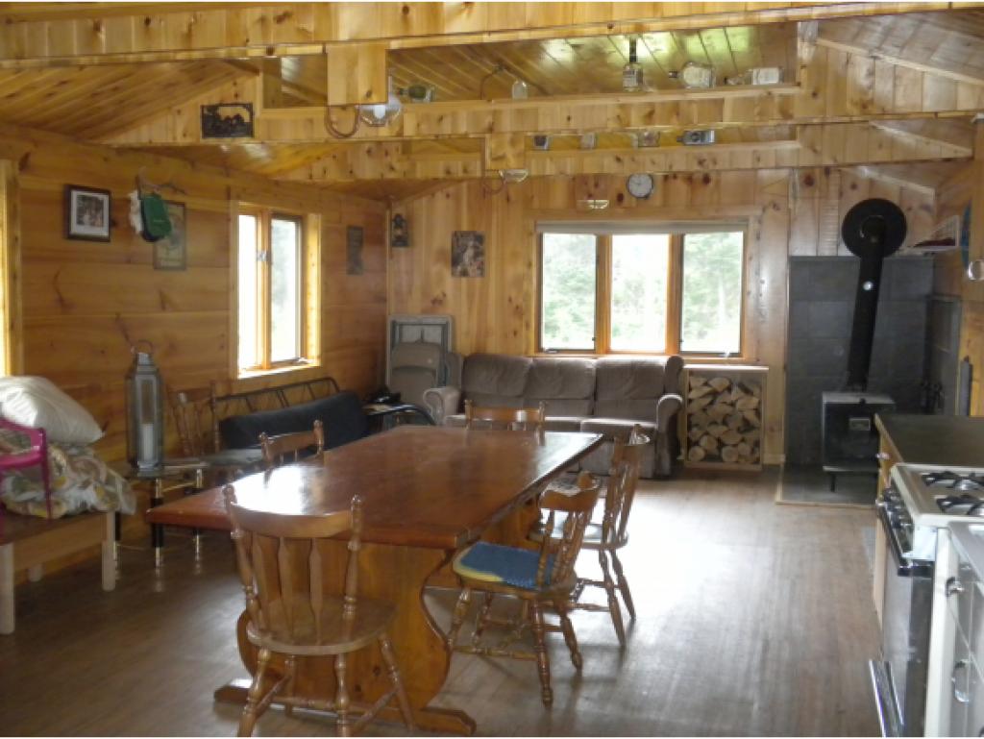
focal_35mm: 37
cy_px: 370
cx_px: 492
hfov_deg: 50.1
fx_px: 1052
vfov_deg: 38.7
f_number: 3.5
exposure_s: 1/30
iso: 400
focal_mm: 6.6
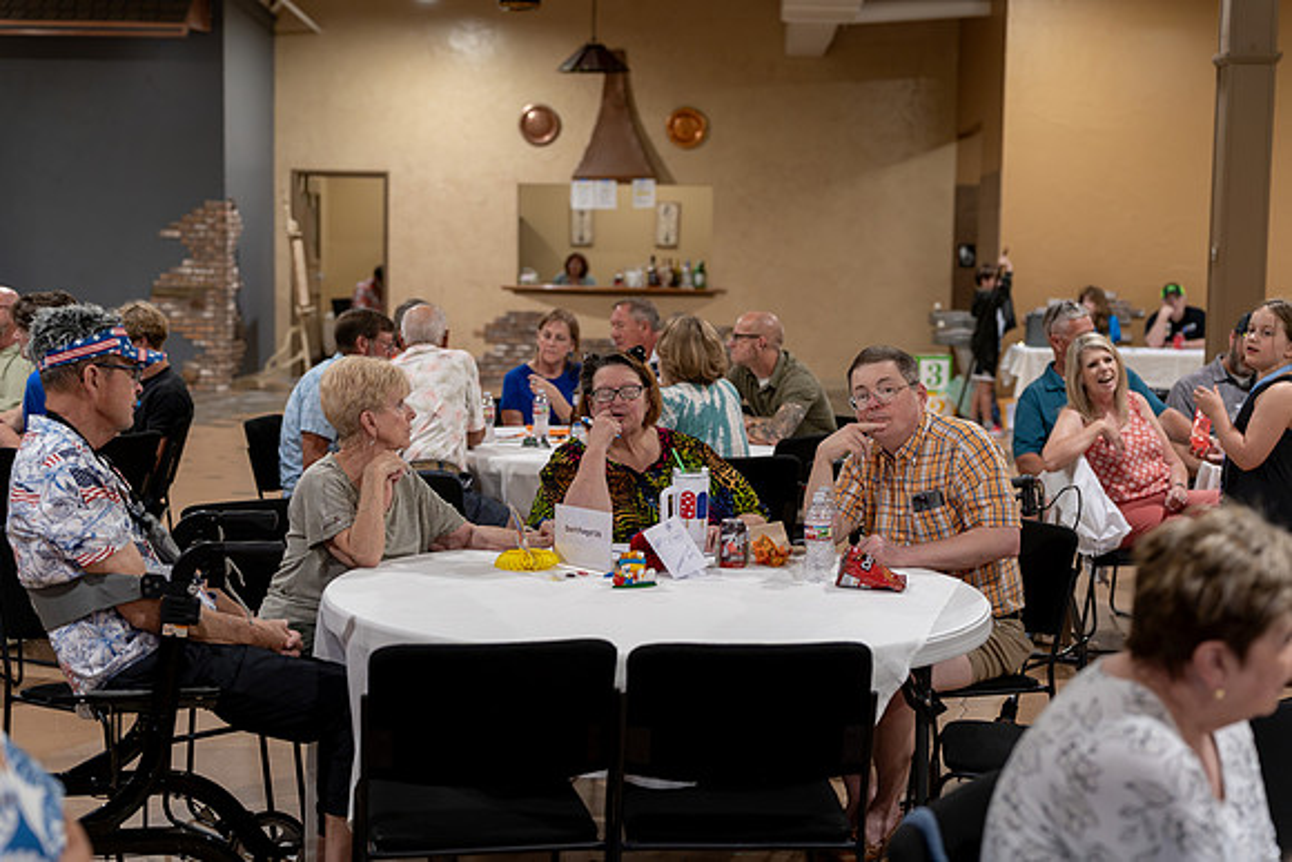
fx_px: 2010
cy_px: 431
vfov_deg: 24.2
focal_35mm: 56
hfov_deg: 35.6
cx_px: 646
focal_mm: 56
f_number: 2.8
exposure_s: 1/500
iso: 2000
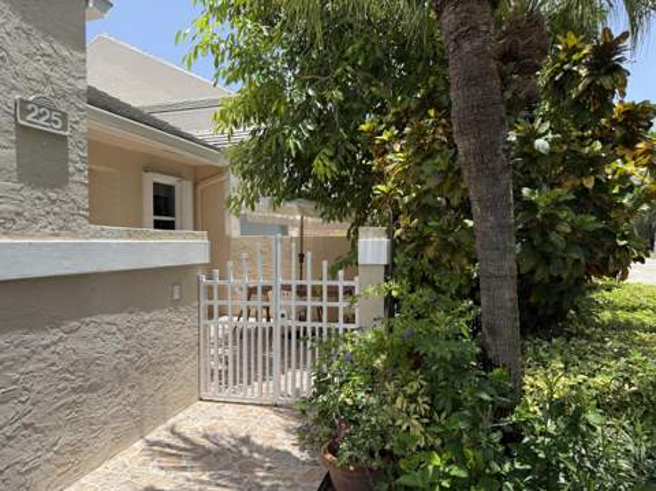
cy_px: 246
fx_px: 454
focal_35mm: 24
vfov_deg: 56.7
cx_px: 328
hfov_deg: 71.7
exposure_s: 1/2110
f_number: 1.78
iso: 80
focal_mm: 6.76
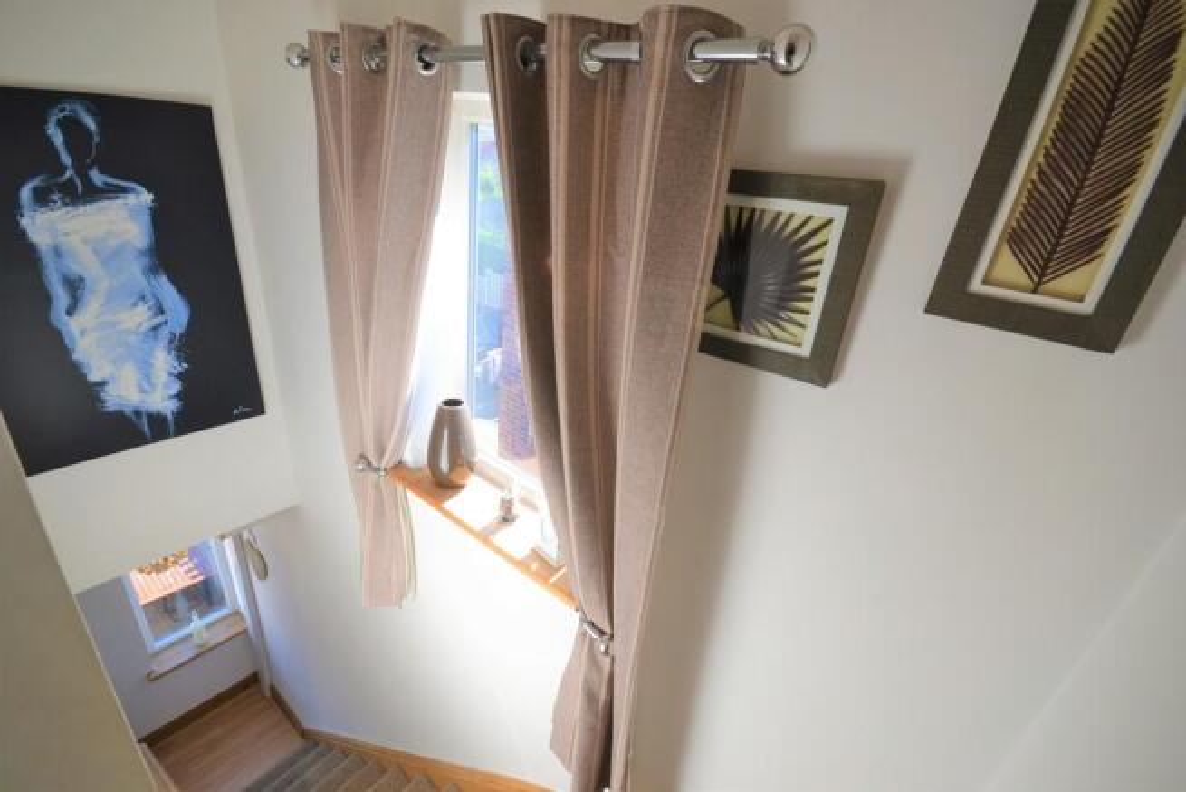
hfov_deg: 100.4
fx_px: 494
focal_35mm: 15
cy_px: 396
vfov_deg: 77.4
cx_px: 593
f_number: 5.6
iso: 360
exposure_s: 1/125
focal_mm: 10
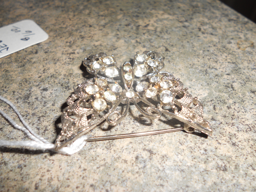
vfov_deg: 44.2
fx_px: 237
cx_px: 128
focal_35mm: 32
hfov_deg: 56.8
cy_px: 96
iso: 80
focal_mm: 5.8
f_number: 8.8
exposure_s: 1/25
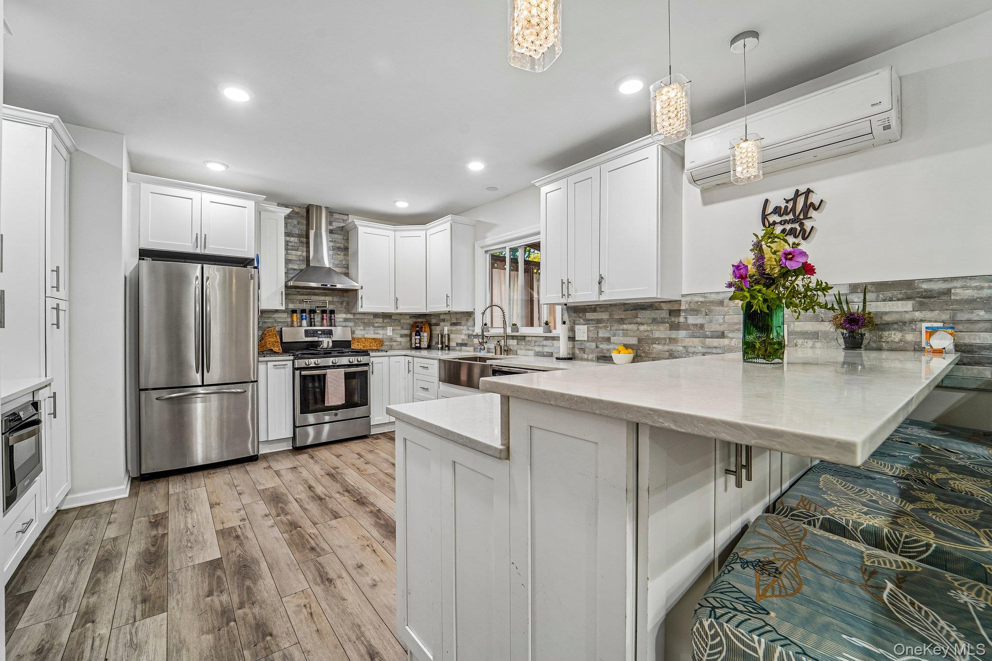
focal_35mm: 14
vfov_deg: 81.2
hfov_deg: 104.3
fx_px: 386
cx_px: 496
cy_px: 330
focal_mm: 14
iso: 400
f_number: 8
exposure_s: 1/25
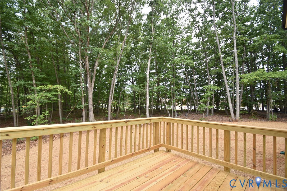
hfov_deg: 100.4
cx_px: 144
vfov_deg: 77.3
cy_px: 96
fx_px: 120
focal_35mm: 15
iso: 200
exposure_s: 1/100
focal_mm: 10
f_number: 5
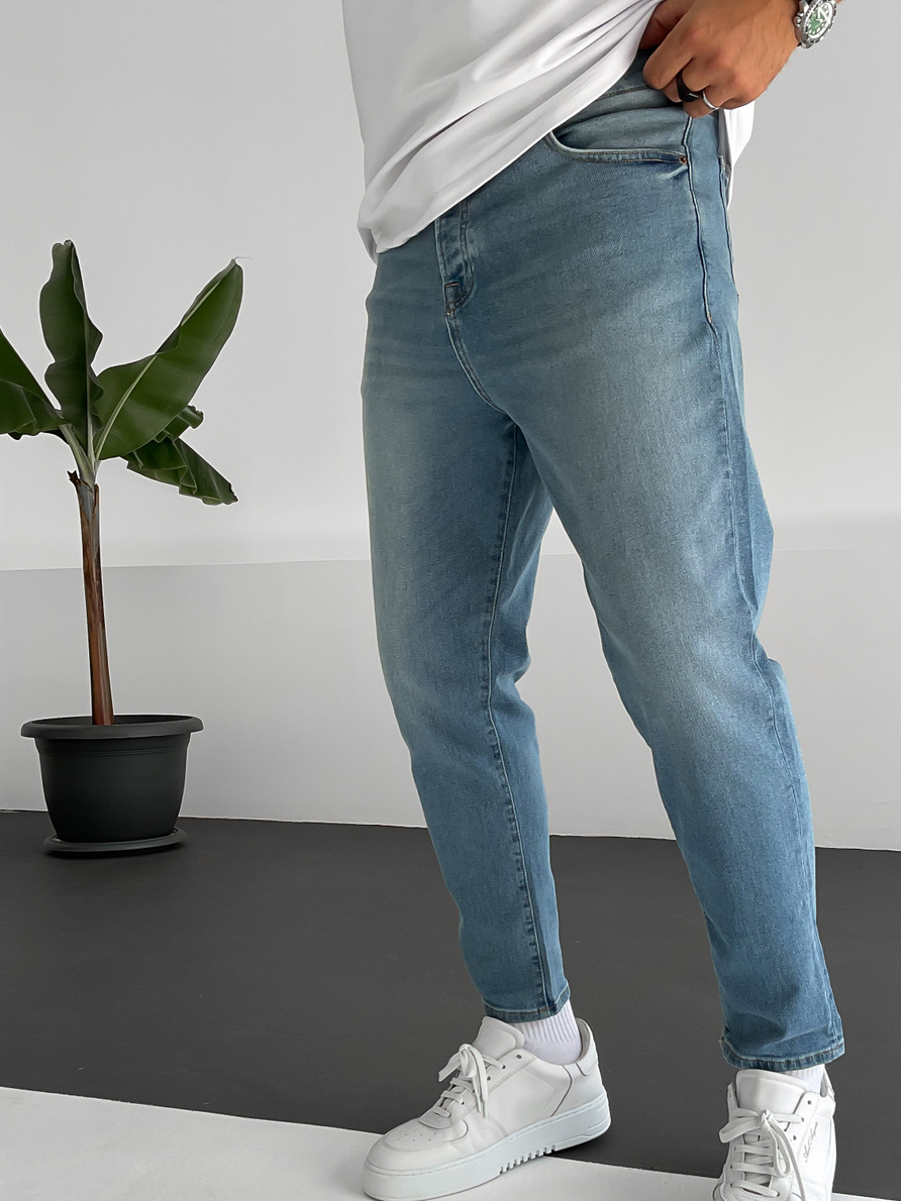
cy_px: 700
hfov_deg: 36.5
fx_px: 1354
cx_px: 579
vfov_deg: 47.7
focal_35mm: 39
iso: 16
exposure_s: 1/170
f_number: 1.8
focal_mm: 3
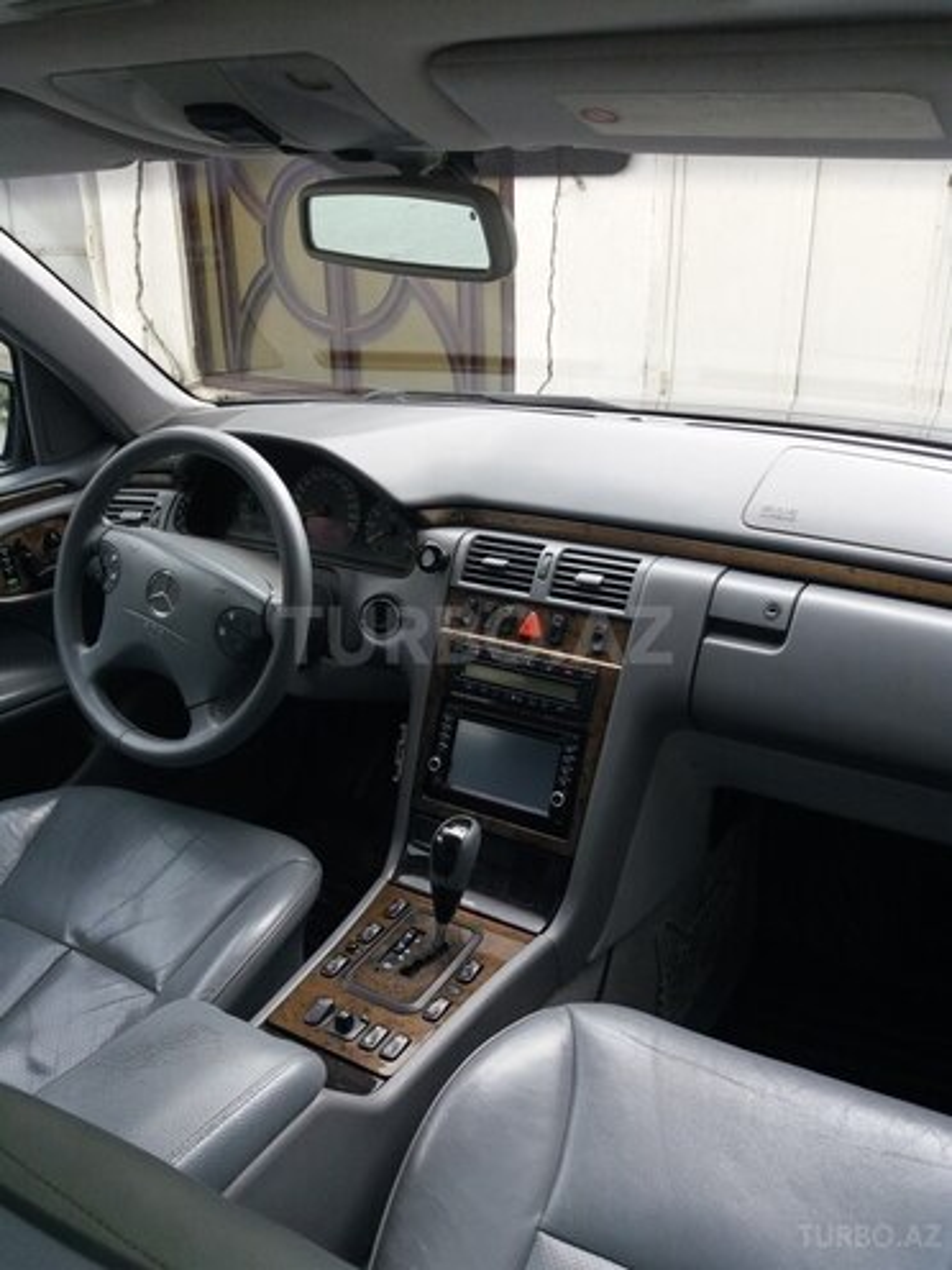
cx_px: 476
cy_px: 635
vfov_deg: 63.4
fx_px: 1027
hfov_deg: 49.7
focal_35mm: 28
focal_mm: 3.7
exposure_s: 1/154
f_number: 1.9
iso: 64
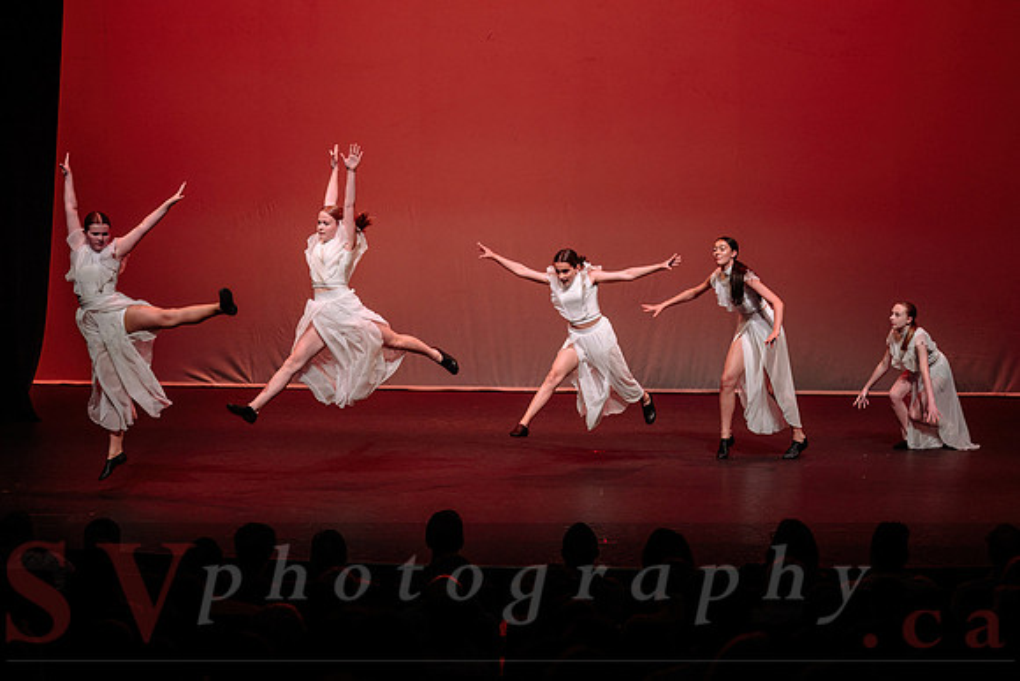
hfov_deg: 23.9
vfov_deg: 16.1
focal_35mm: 85
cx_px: 549
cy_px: 276
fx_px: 2404
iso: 1000
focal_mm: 70
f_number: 2.8
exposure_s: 1/640
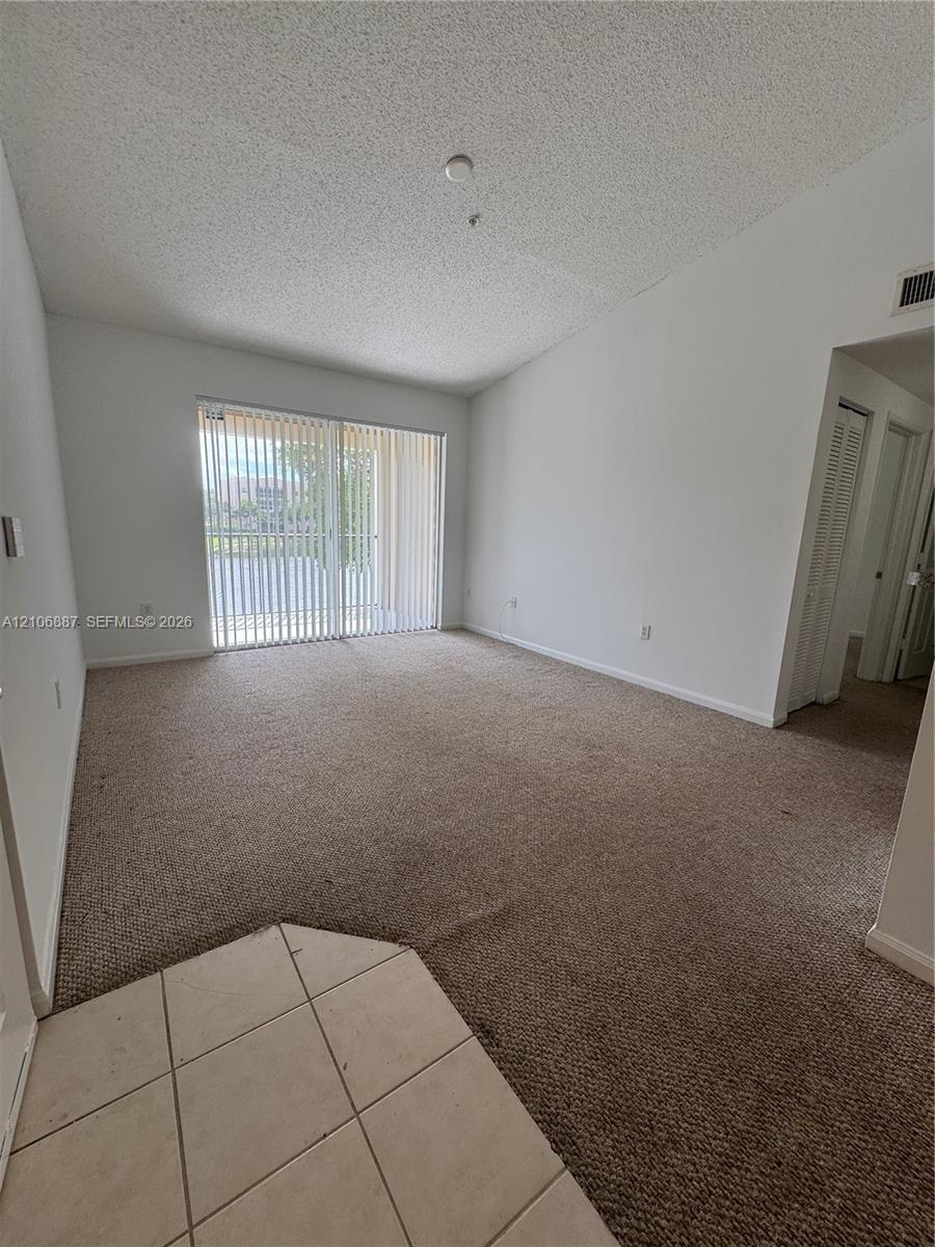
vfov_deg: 102.1
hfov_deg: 85.7
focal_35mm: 14
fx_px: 504
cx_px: 468
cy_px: 624
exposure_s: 1/166
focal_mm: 2.22
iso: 40
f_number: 2.2
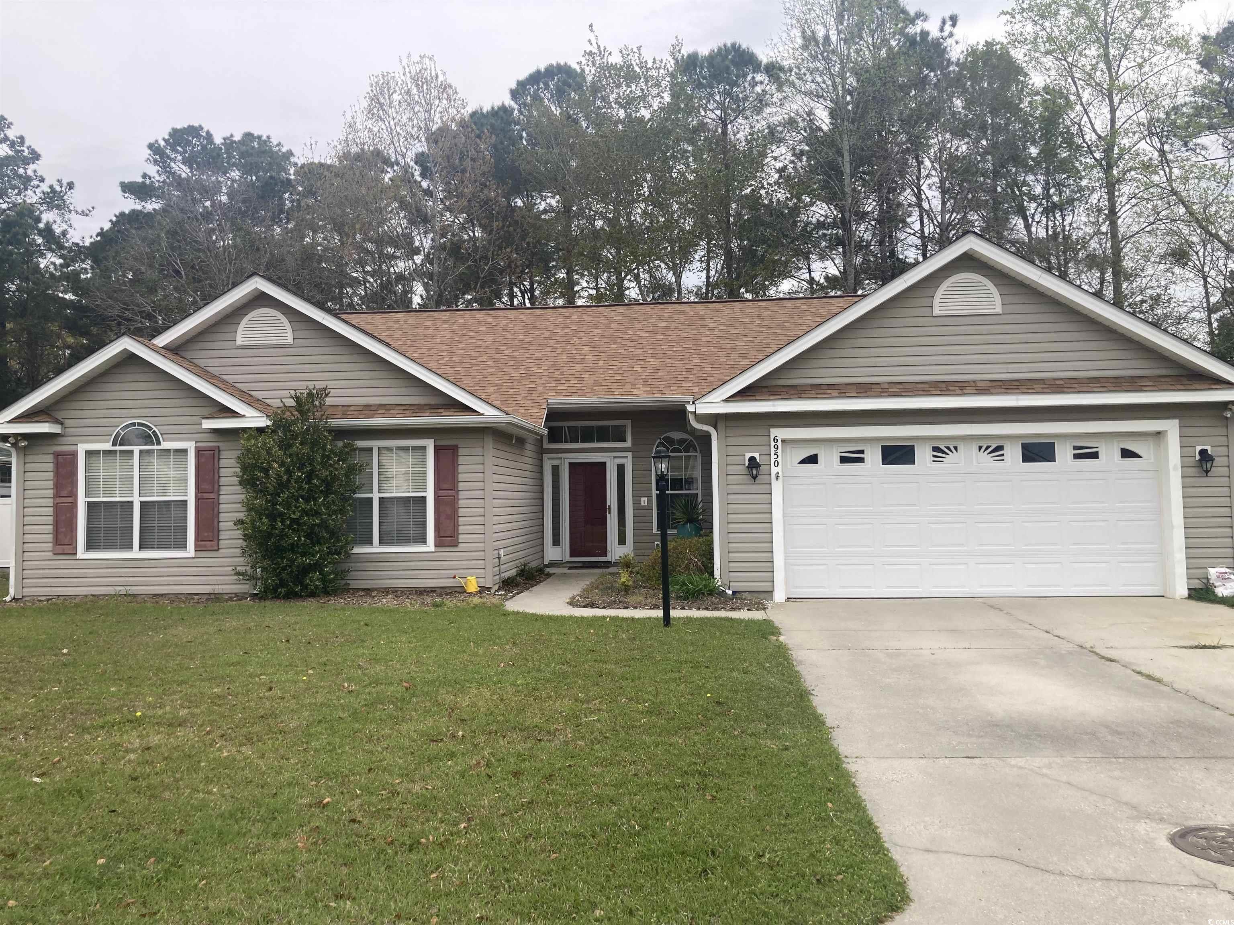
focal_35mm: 28
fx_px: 998
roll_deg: +0.8
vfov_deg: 49.7
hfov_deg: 63.4
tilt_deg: +2.7
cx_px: 617
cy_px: 462
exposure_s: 1/857
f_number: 1.8
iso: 20
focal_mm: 3.99
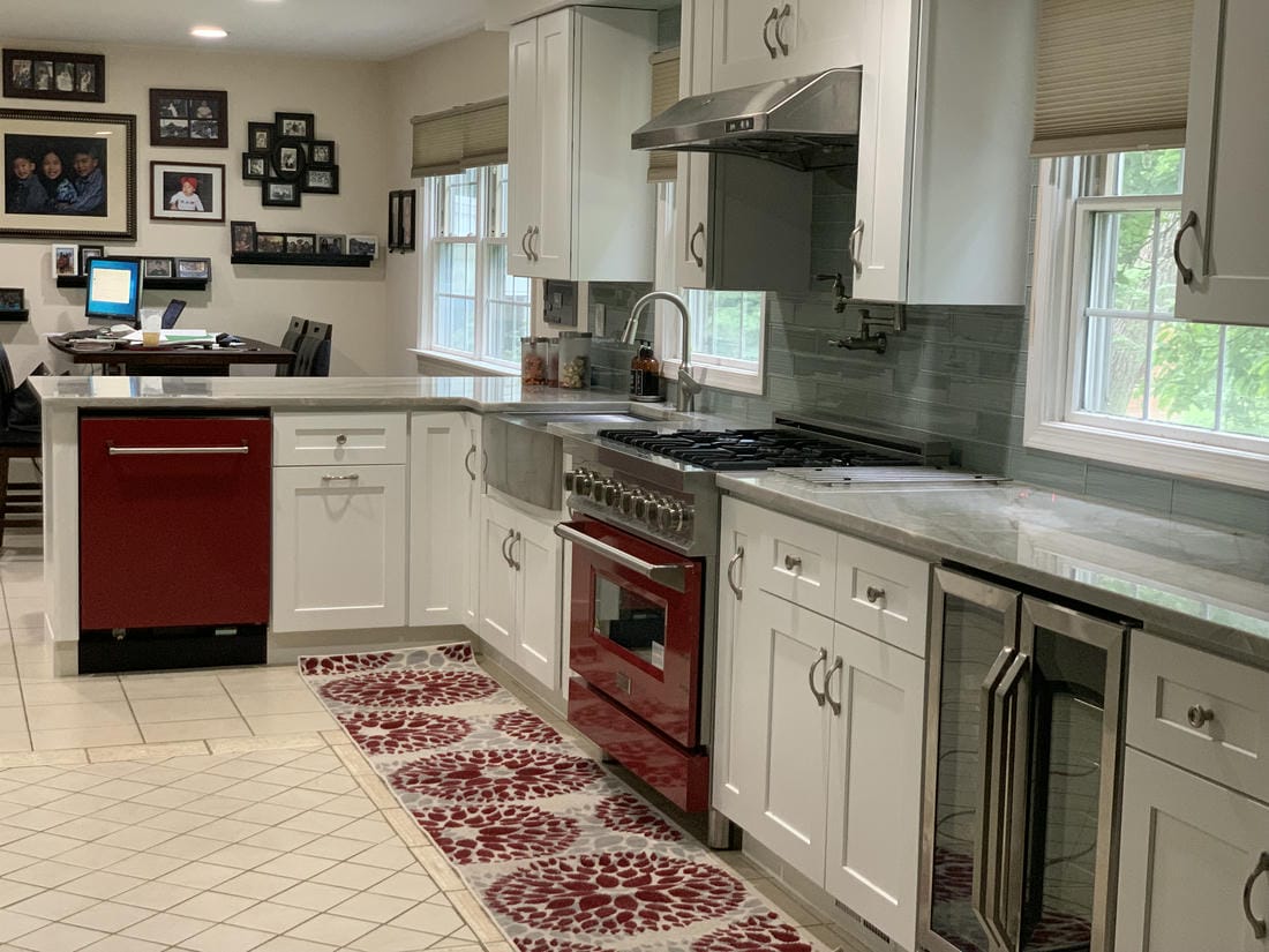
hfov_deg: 36.8
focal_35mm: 52
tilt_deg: -5.8
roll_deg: -2.1
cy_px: 476
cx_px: 634
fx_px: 1906
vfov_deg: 28.0
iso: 200
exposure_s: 1/60
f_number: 2.4
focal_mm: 6
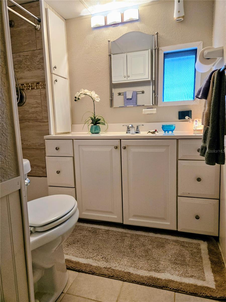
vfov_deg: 73.9
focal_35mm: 23
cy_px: 151
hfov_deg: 58.9
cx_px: 113
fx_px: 200
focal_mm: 5.4
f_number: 1.8
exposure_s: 1/120
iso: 200
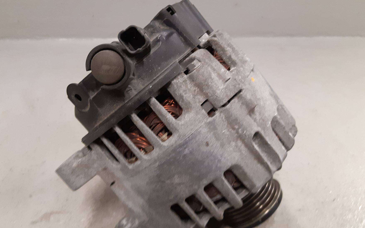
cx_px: 156
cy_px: 108
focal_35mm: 32
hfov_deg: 59.4
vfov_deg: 39.4
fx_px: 318
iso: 200
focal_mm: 3.93
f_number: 1.7
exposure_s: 1/50
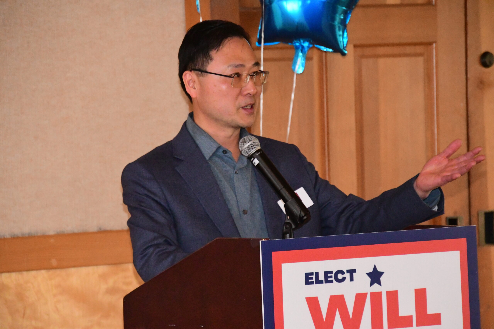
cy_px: 164
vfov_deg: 5.0
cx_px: 247
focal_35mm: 278
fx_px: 3808
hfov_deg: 7.4
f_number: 5.6
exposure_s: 1/250
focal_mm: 185
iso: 11400
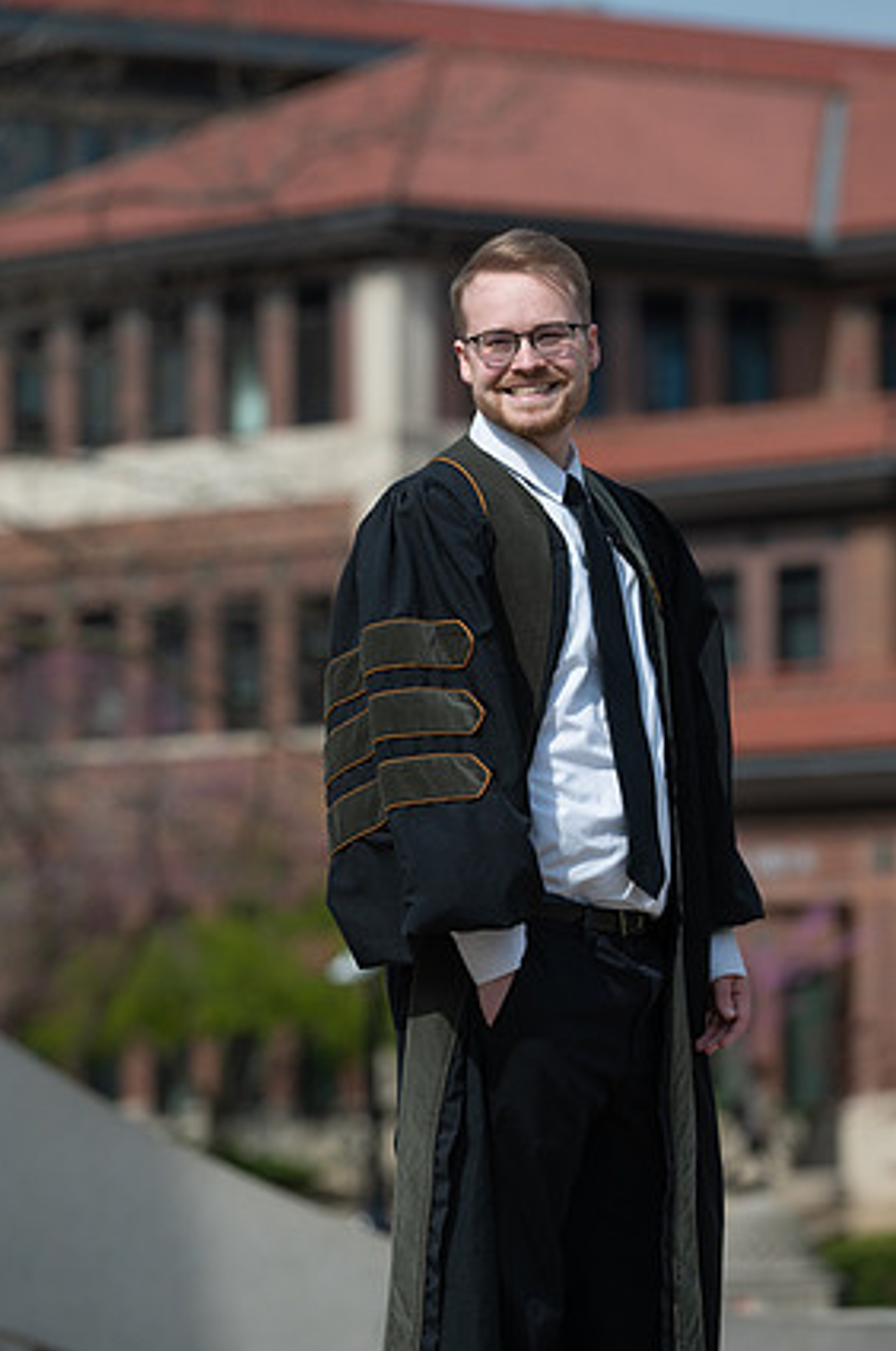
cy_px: 655
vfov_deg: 9.7
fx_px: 7940
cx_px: 462
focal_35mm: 212
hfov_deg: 6.5
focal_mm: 200
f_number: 4.5
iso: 125
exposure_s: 1/800
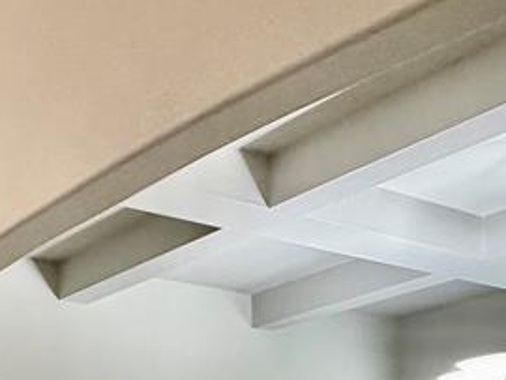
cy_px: 610
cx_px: -169
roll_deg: +1.6
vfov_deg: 21.7
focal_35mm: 53
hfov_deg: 28.8
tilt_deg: -5.2
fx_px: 775
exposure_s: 1/60
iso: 320
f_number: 2.2
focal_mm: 2.22
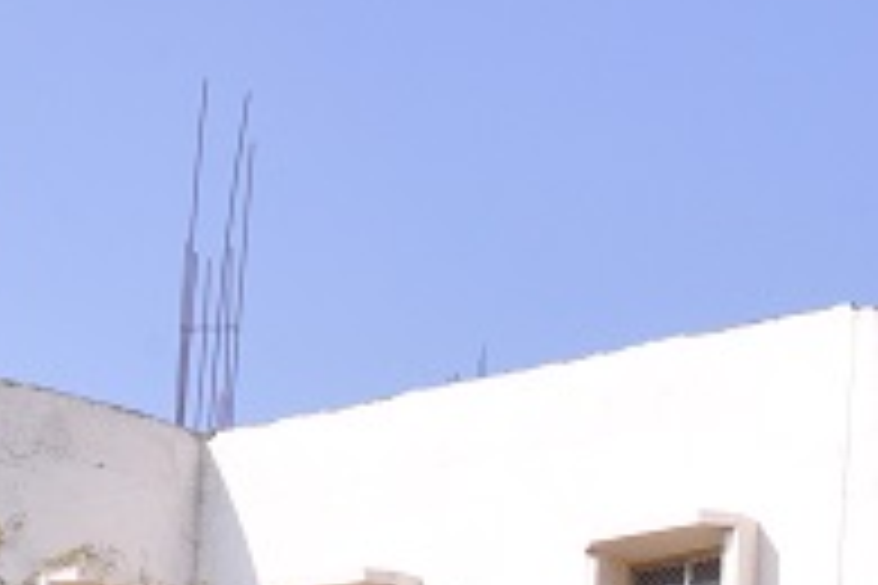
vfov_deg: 9.9
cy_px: 1123
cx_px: 1117
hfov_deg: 15.2
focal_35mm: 129
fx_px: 3147
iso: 400
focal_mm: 21
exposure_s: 1/125
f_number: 22
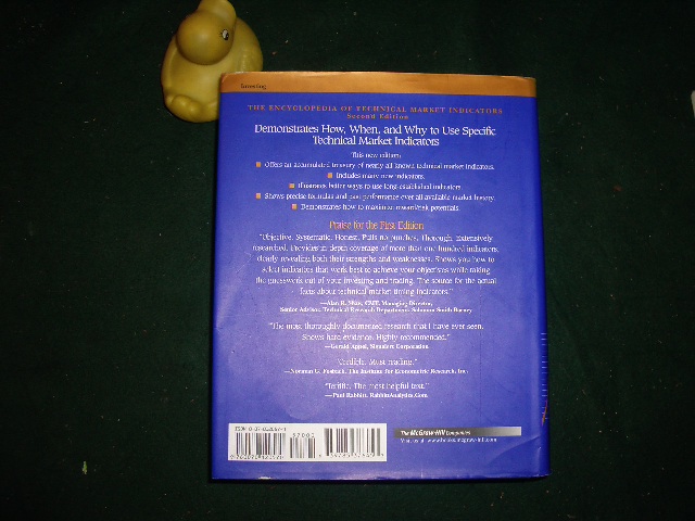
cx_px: 348
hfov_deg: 52.6
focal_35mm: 35
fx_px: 703
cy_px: 260
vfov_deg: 40.7
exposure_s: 1/60
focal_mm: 5.8
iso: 80
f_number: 4.3
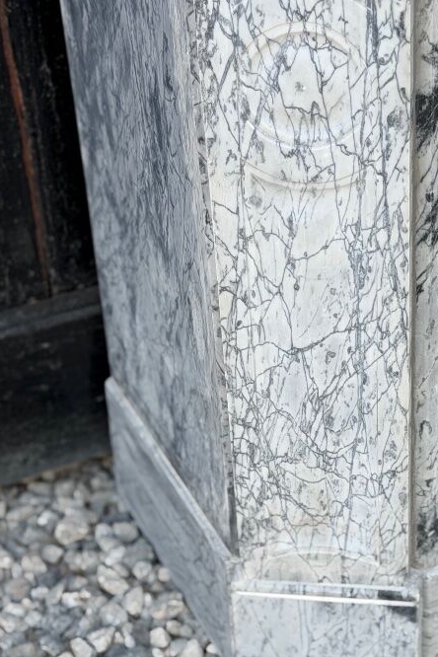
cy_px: 440
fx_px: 1642
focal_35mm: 90
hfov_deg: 15.1
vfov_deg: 22.5
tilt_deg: -41.3
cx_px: 328
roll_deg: +2.2
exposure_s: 1/503
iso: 64
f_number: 1.78
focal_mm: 6.76
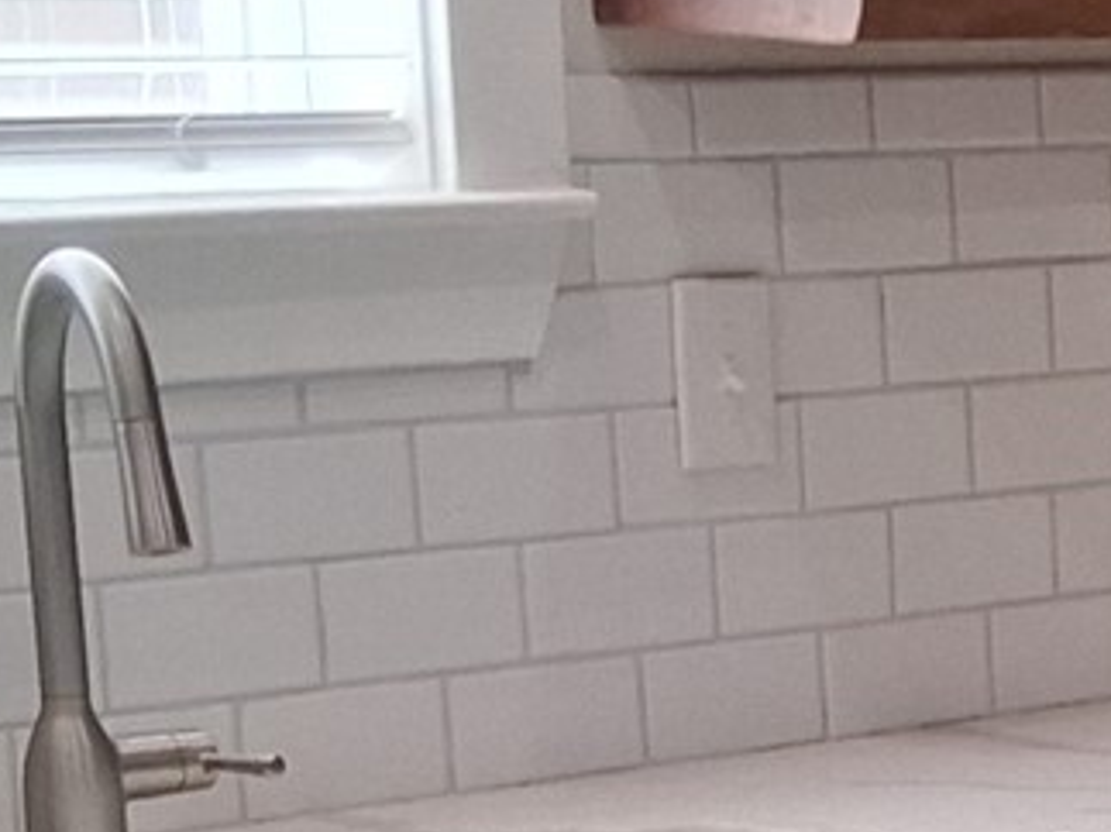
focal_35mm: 165
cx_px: 2091
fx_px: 5294
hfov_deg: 11.1
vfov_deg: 8.8
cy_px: 1293
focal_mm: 3.98
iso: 200
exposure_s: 1/100
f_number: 1.8
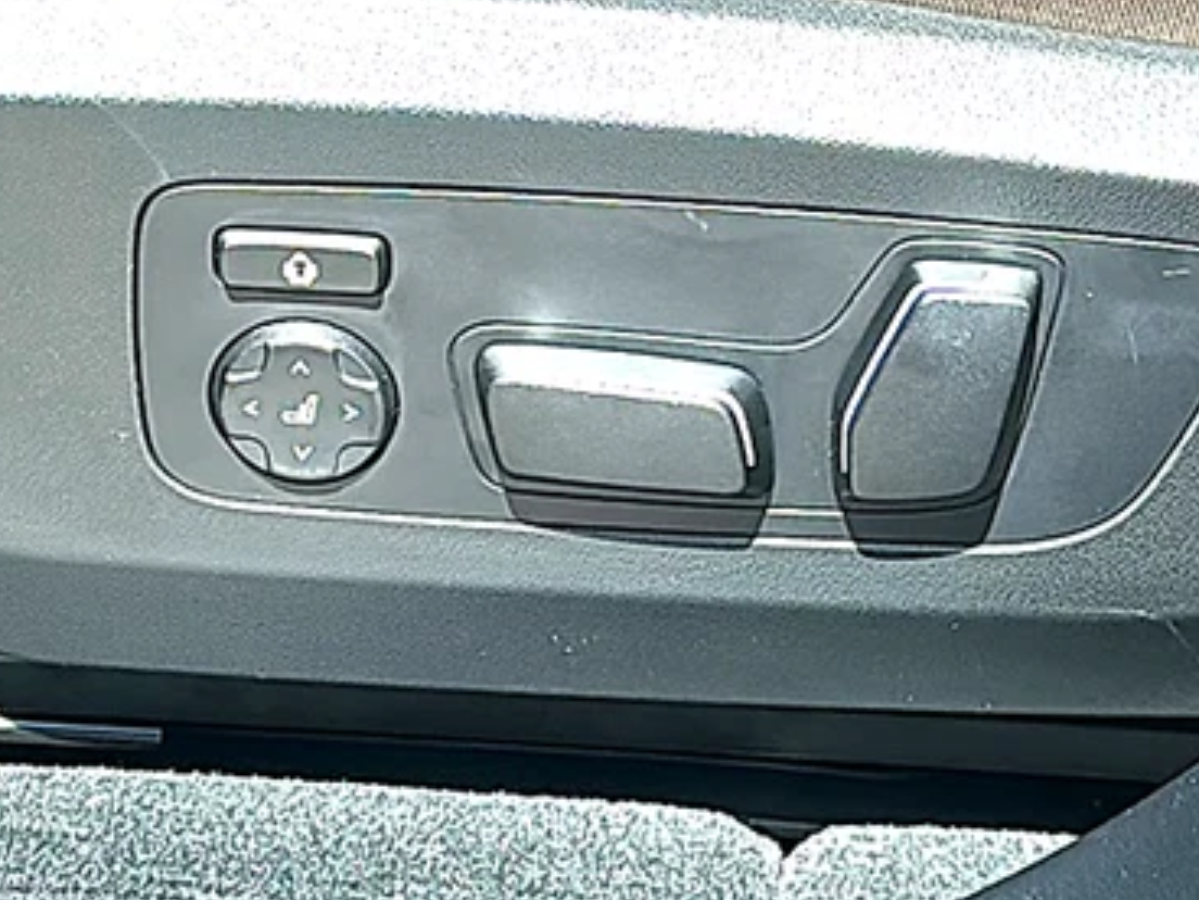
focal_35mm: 95
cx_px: 492
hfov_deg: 20.6
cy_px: 178
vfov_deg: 15.5
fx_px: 3291
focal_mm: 6.86
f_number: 1.78
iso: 80
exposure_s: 1/1229
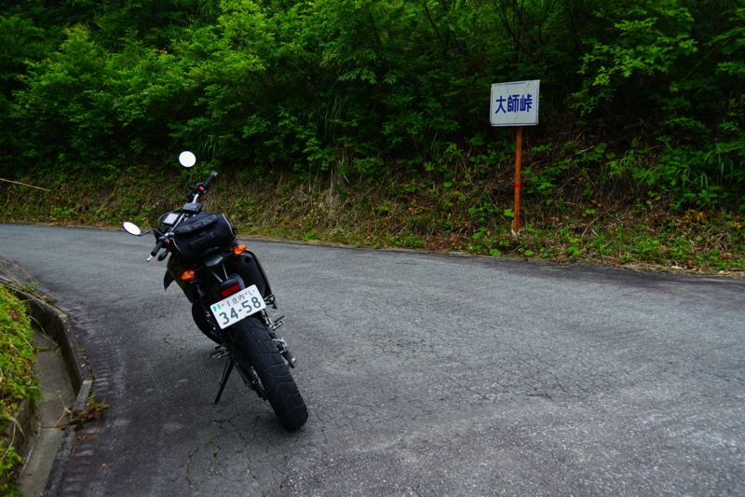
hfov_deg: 57.2
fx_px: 683
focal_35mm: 33
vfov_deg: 40.0
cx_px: 372
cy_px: 248
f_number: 4.5
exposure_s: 1/80
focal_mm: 22
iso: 100
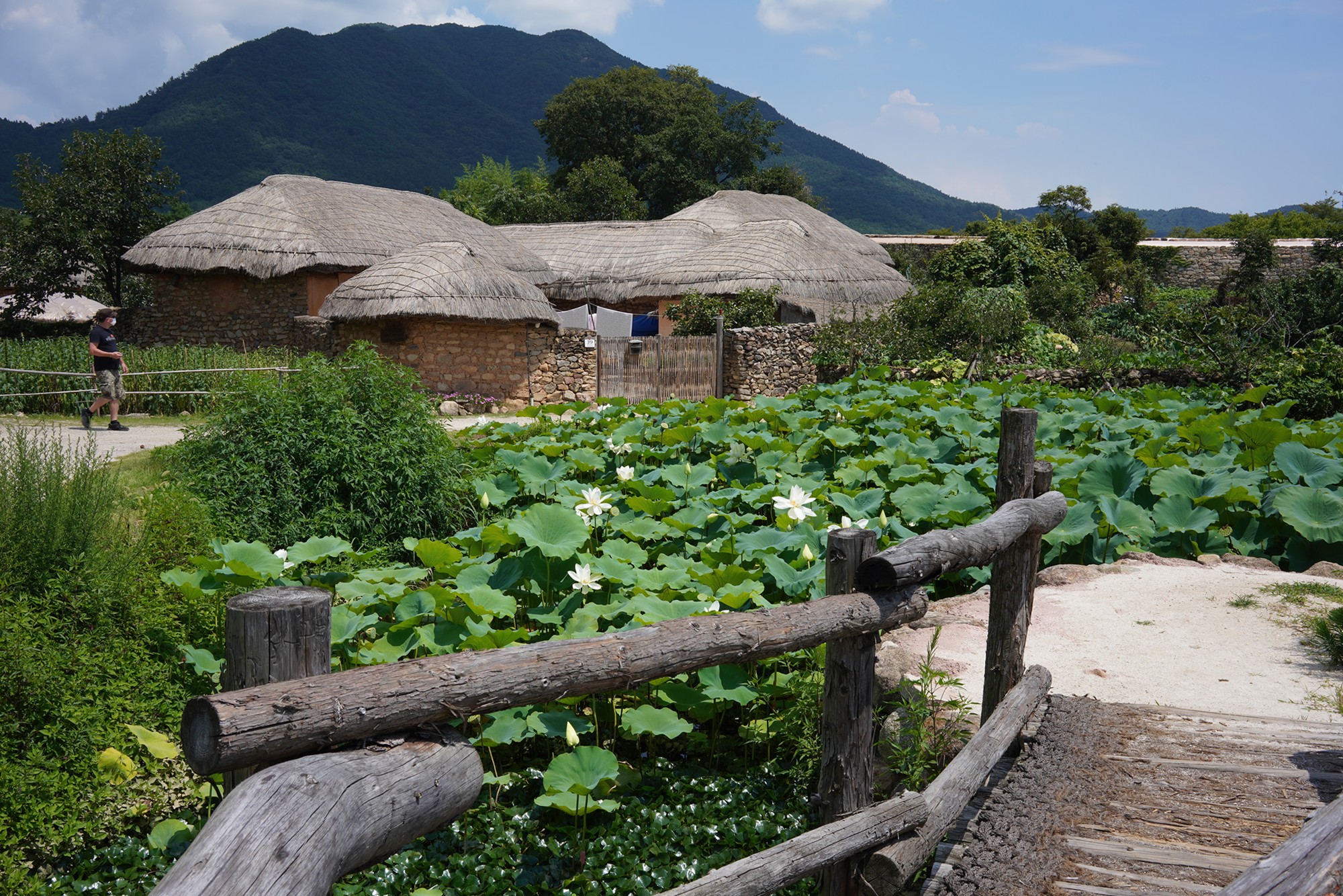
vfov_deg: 37.9
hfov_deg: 54.4
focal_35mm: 35
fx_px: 1306
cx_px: 672
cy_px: 448
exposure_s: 1/100
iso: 100
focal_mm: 35
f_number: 14
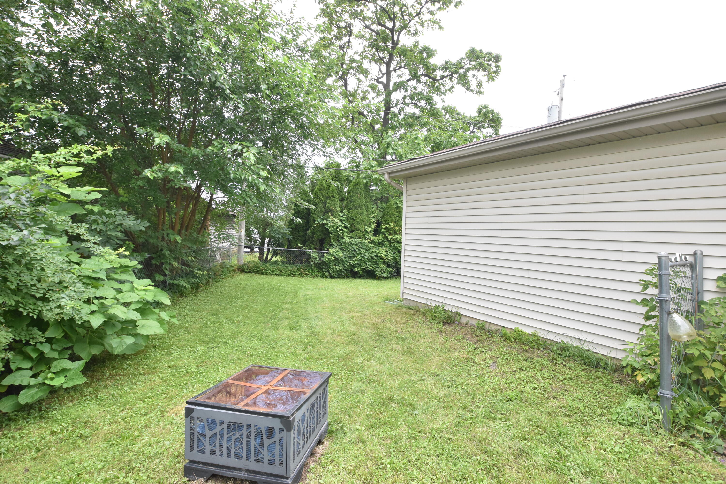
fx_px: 303
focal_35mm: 15
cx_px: 363
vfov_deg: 77.3
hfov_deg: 100.4
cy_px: 242
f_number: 8
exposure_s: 1/250
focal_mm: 10
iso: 800
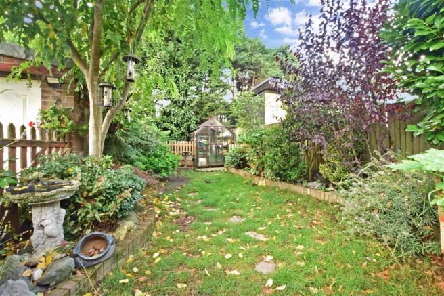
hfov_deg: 100.4
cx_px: 222
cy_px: 148
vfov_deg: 77.3
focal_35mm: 15
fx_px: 185
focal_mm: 10
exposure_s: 1/4
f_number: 22
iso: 400
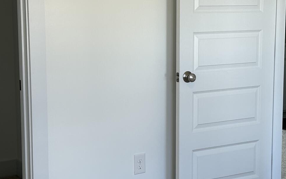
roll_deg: -0.7
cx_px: 185
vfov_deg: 15.4
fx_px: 662
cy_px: 95
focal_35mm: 85
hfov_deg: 24.3
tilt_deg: -9.2
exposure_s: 1/120
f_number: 1.5
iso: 40
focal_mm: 5.7
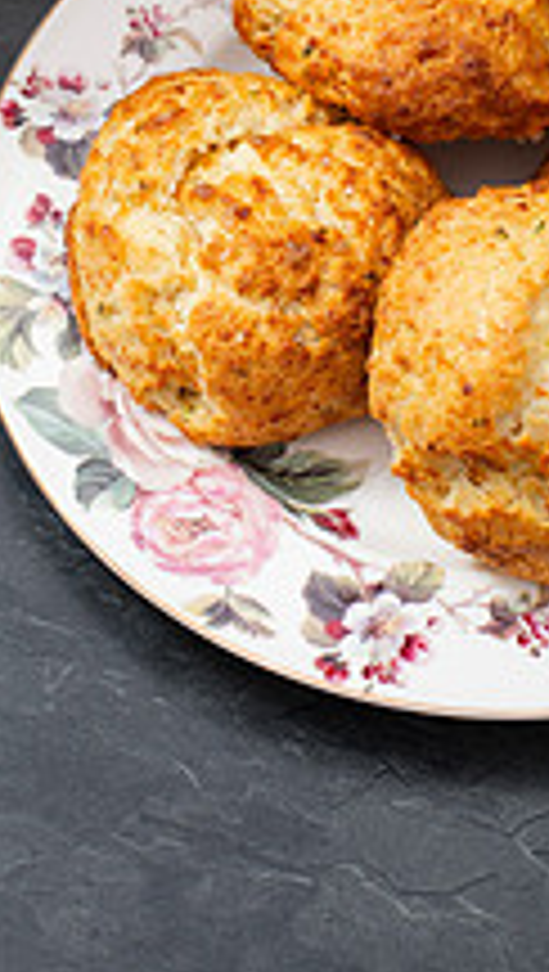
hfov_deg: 11.1
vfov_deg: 19.2
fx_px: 2812
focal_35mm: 109
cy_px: 40
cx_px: 238
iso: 200
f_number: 7.1
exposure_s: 1/200
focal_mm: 50
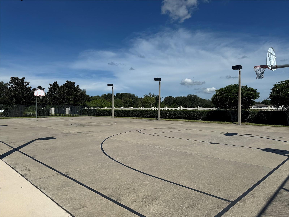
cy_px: 108
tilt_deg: -1.2
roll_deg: -0.1
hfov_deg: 71.6
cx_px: 144
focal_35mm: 24
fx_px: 200
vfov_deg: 56.8
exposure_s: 1/10417
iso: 80
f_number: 1.78
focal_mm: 6.76
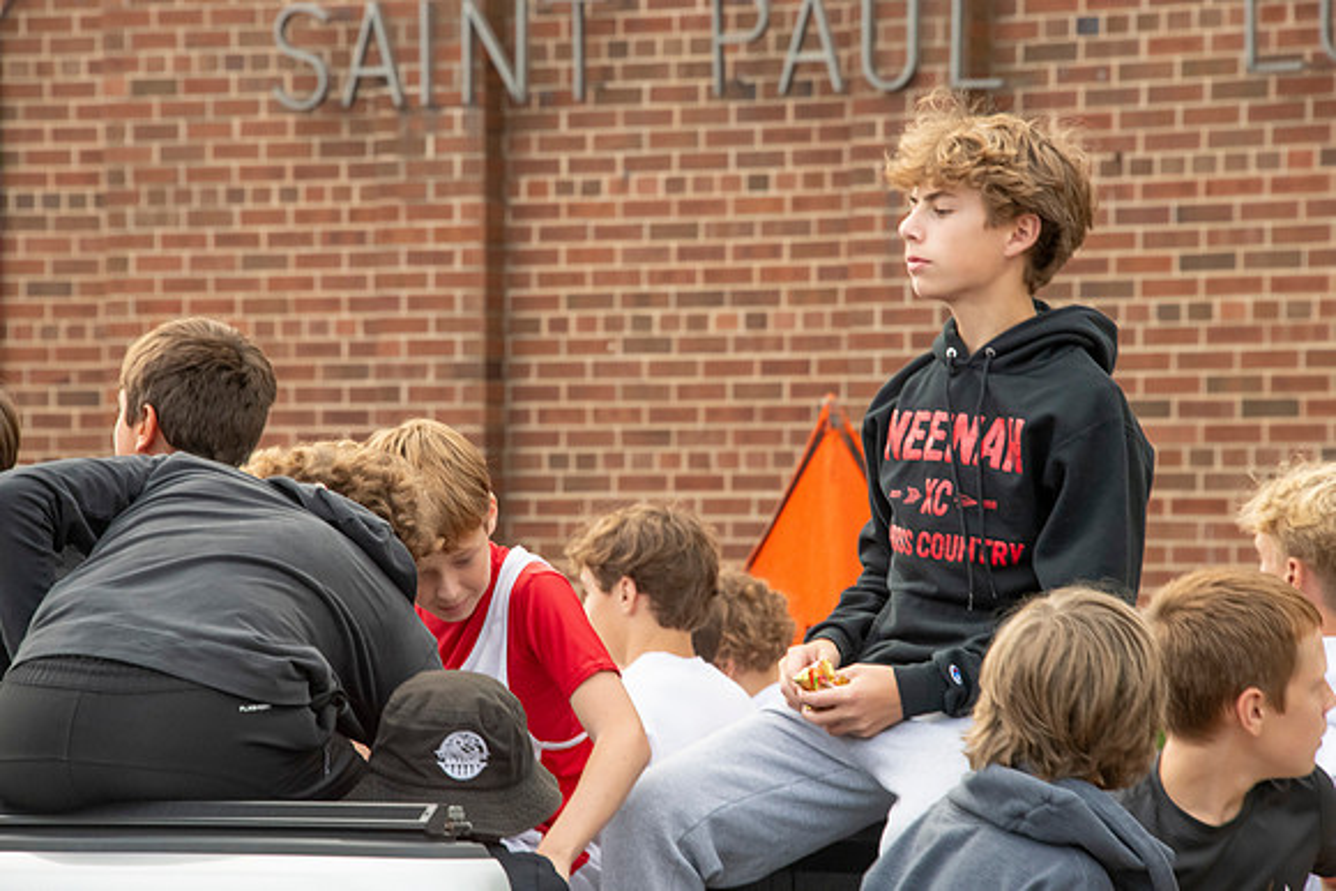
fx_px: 11135
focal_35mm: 300
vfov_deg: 4.6
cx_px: 668
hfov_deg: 6.9
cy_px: 446
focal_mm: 300
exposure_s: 1/200
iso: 3200
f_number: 11
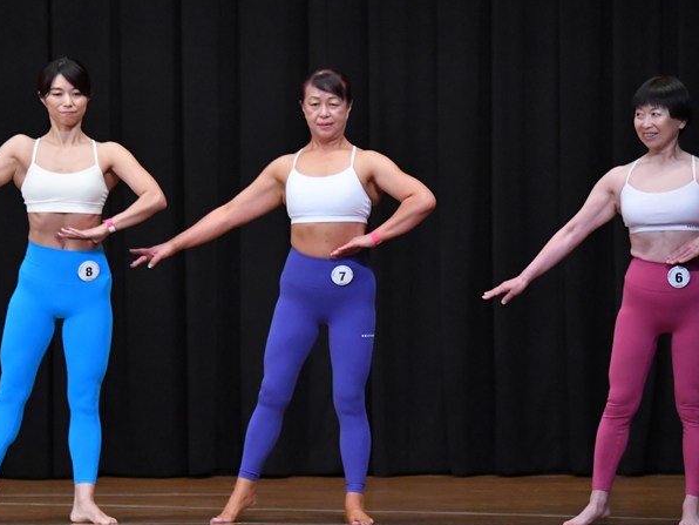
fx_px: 5472
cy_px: 272
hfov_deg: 7.3
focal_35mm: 271
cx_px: 440
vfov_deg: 5.5
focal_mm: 145
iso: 6400
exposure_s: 1/400
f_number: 5.6
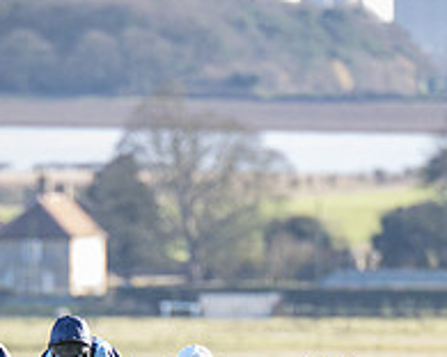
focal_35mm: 1013
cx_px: 74
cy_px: 648
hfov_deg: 1.9
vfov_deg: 1.5
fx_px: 13401
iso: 800
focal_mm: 200
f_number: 2.8
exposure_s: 1/1250
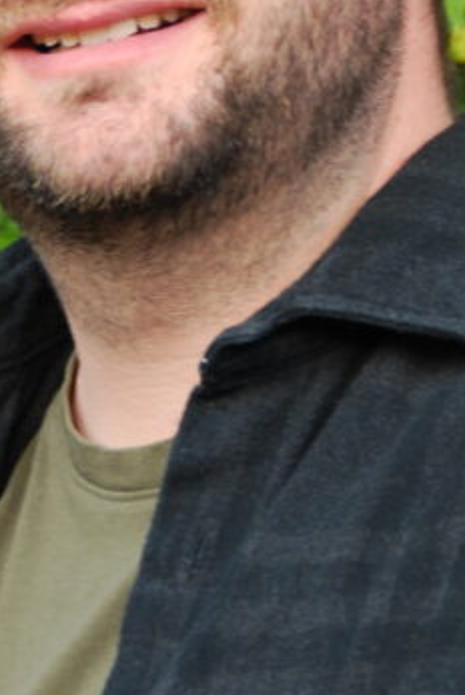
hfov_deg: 4.8
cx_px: 165
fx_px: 5558
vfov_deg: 7.1
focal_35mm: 287
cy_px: 128
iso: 100
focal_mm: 65
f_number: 5.3
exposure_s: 1/20
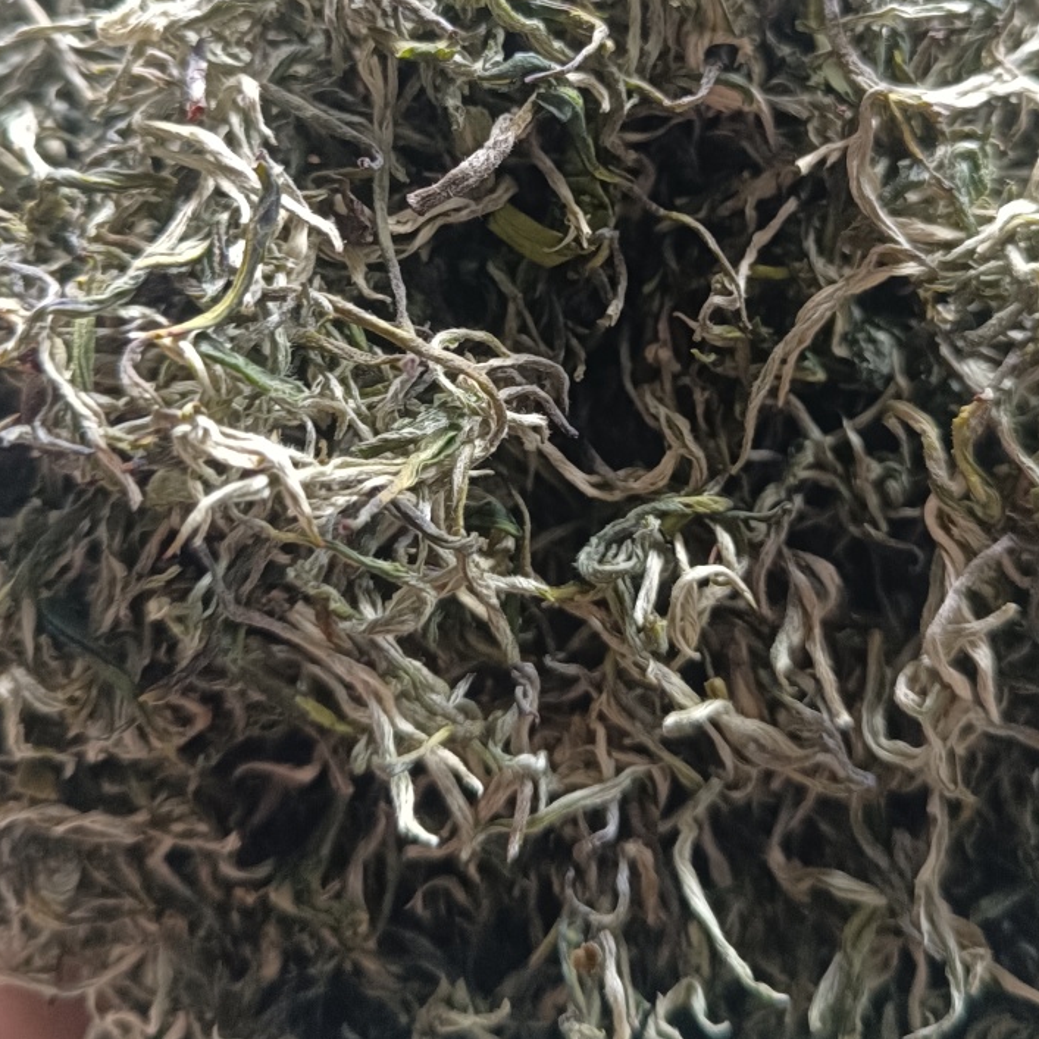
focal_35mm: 36
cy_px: 326
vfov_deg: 45.2
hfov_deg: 46.0
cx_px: 579
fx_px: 1222
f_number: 1.9
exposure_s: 1/33.3
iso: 1202
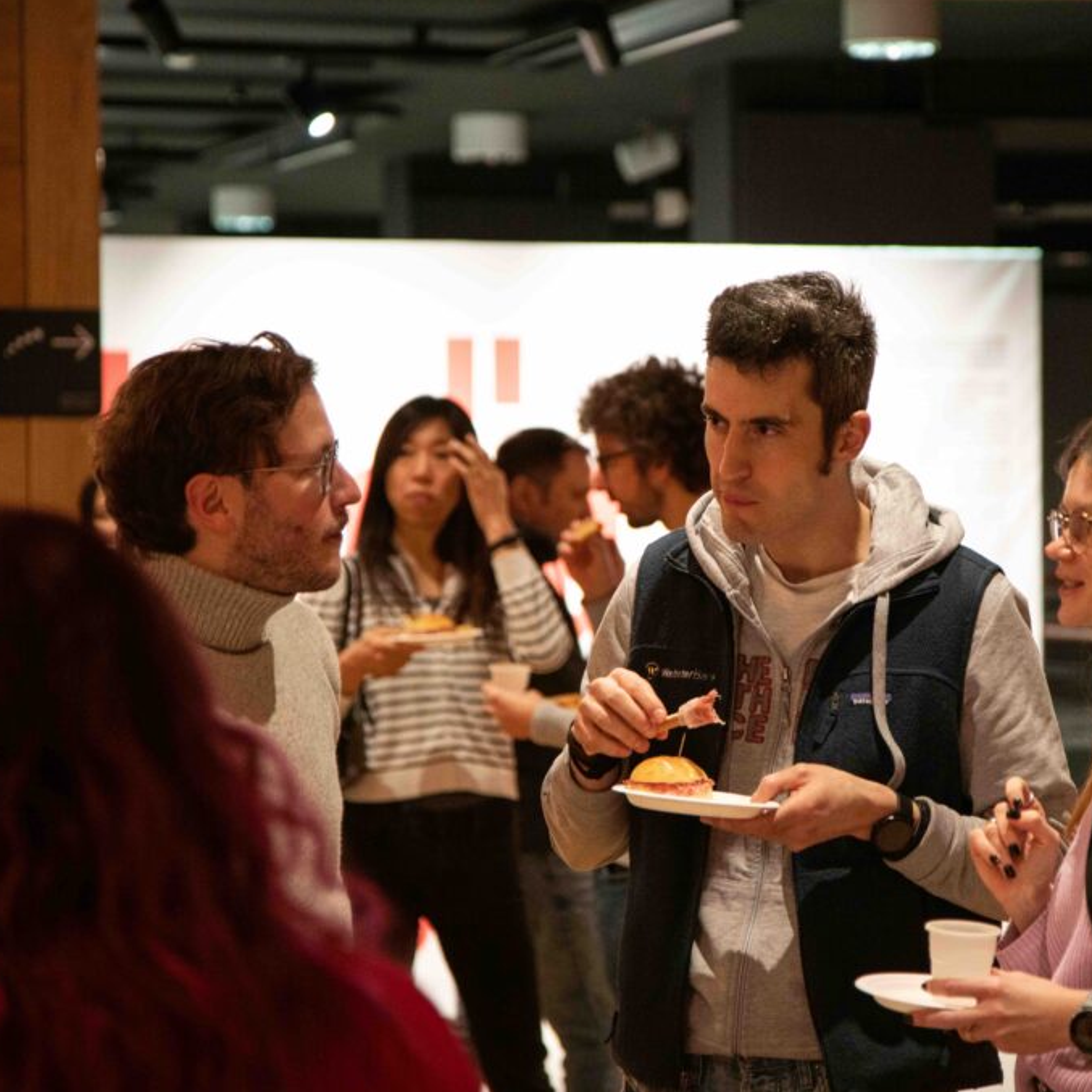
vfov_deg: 12.9
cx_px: 777
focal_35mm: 135
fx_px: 4818
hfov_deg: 12.9
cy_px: 546
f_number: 4
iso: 2500
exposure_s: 1/100
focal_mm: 105
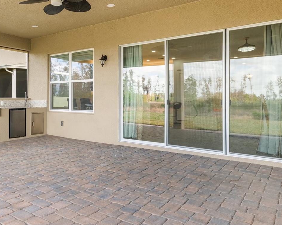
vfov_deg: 48.4
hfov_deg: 56.7
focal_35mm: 30
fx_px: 250
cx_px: 82
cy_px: 96
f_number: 8
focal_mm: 19
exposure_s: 1/13
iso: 100
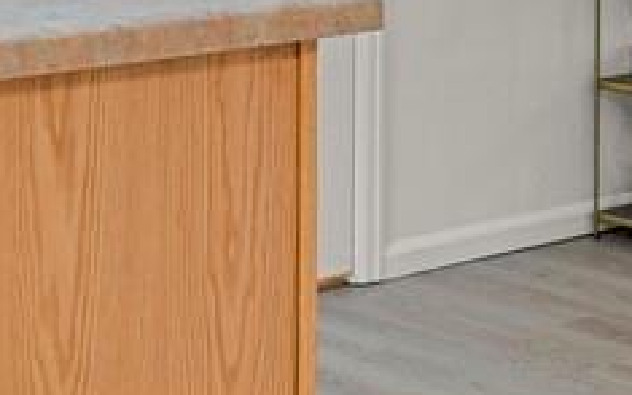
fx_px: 2033
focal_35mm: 118
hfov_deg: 15.2
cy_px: -336
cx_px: -526
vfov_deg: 10.4
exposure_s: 2
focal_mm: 17
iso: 250
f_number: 6.3
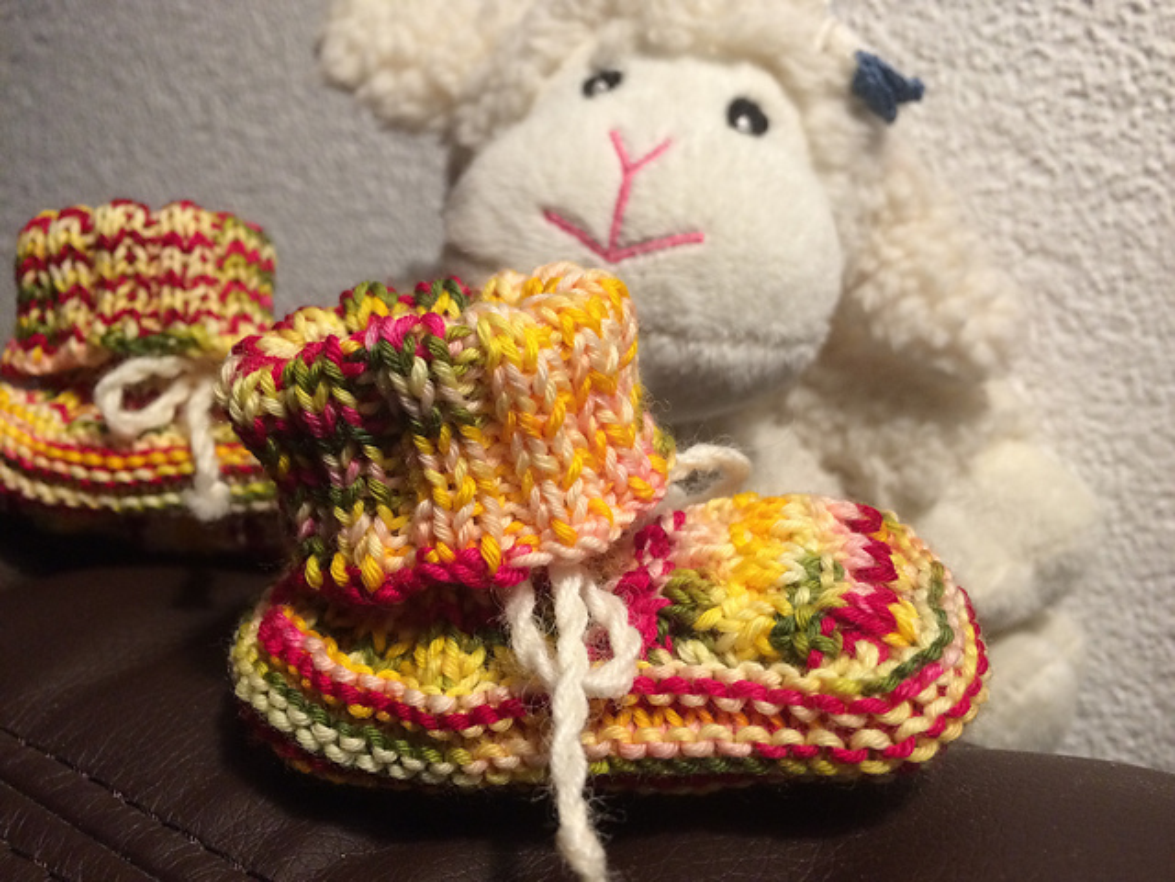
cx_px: 588
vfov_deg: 48.2
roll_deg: -2.5
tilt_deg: -17.7
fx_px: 984
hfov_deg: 61.7
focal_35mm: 29
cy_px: 441
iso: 250
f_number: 2.2
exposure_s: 1/33
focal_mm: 4.15
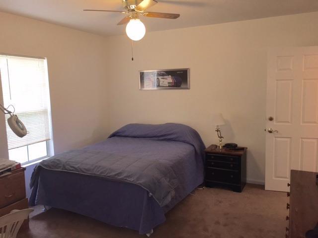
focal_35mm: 29
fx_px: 266
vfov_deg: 48.2
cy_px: 119
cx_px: 159
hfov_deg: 61.7
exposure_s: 1/30
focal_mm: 4.15
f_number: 2.2
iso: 40
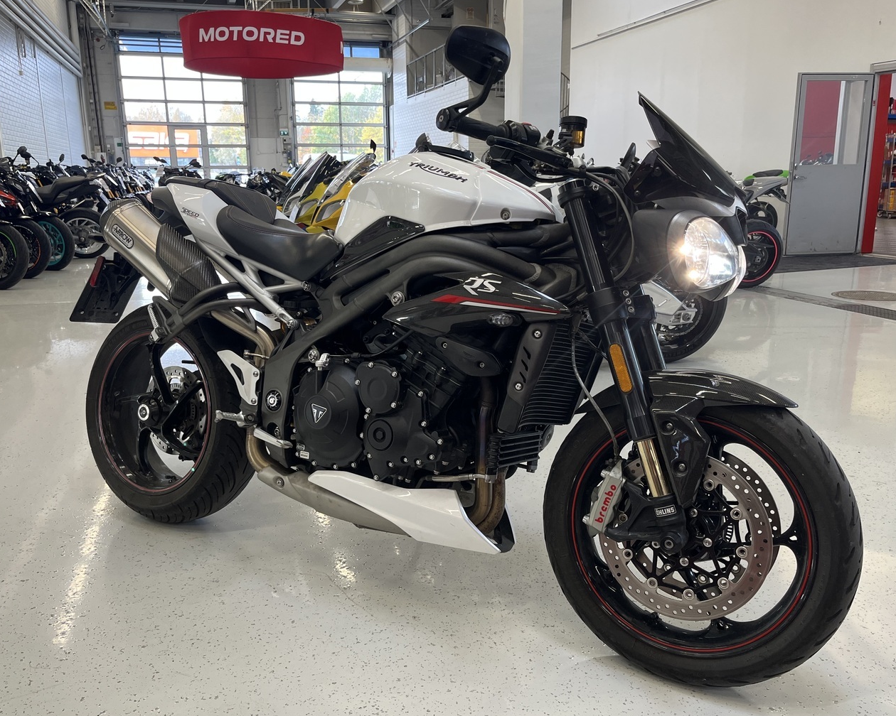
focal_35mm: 29
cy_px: 357
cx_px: 437
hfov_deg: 60.4
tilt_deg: -13.6
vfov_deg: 50.0
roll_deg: +1.7
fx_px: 769
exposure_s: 1/100
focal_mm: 5.1
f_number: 1.6
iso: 64
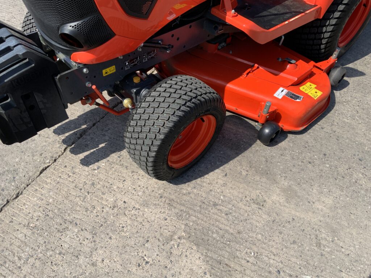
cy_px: 139
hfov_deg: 61.7
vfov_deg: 48.2
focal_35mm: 29
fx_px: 311
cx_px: 186
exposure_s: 1/1311
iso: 16
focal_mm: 3
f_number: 1.8
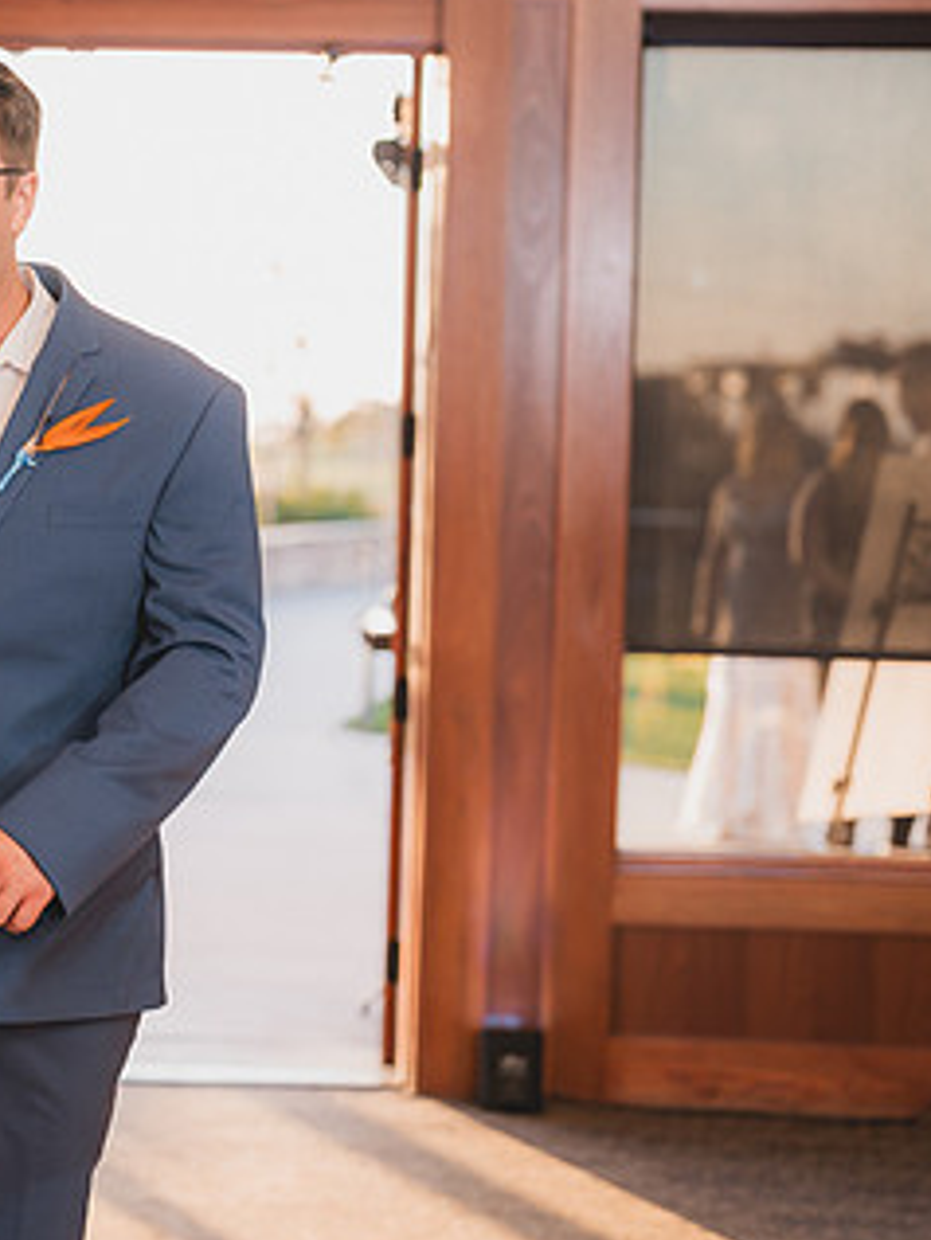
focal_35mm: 88
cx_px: -82
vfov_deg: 22.2
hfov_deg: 16.3
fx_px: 3154
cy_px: 510
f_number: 1.8
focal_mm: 50
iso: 125
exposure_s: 1/250
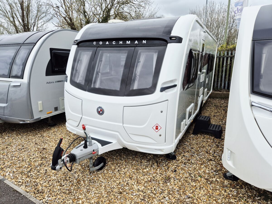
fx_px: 181
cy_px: 102
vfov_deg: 58.9
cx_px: 136
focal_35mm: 23
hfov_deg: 73.9
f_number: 1.8
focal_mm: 5.4
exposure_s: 1/1111
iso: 25
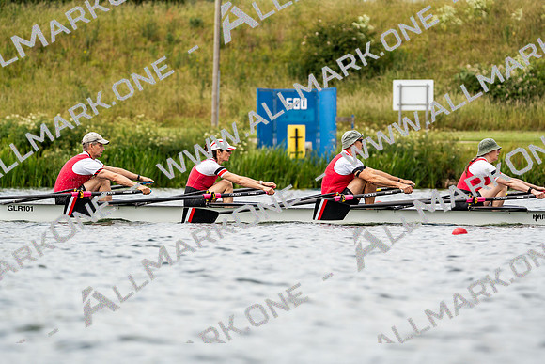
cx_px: 272
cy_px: 182
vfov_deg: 4.6
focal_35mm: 300
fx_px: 4543
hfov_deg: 6.9
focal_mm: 300
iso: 320
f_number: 6.3
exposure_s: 1/2000
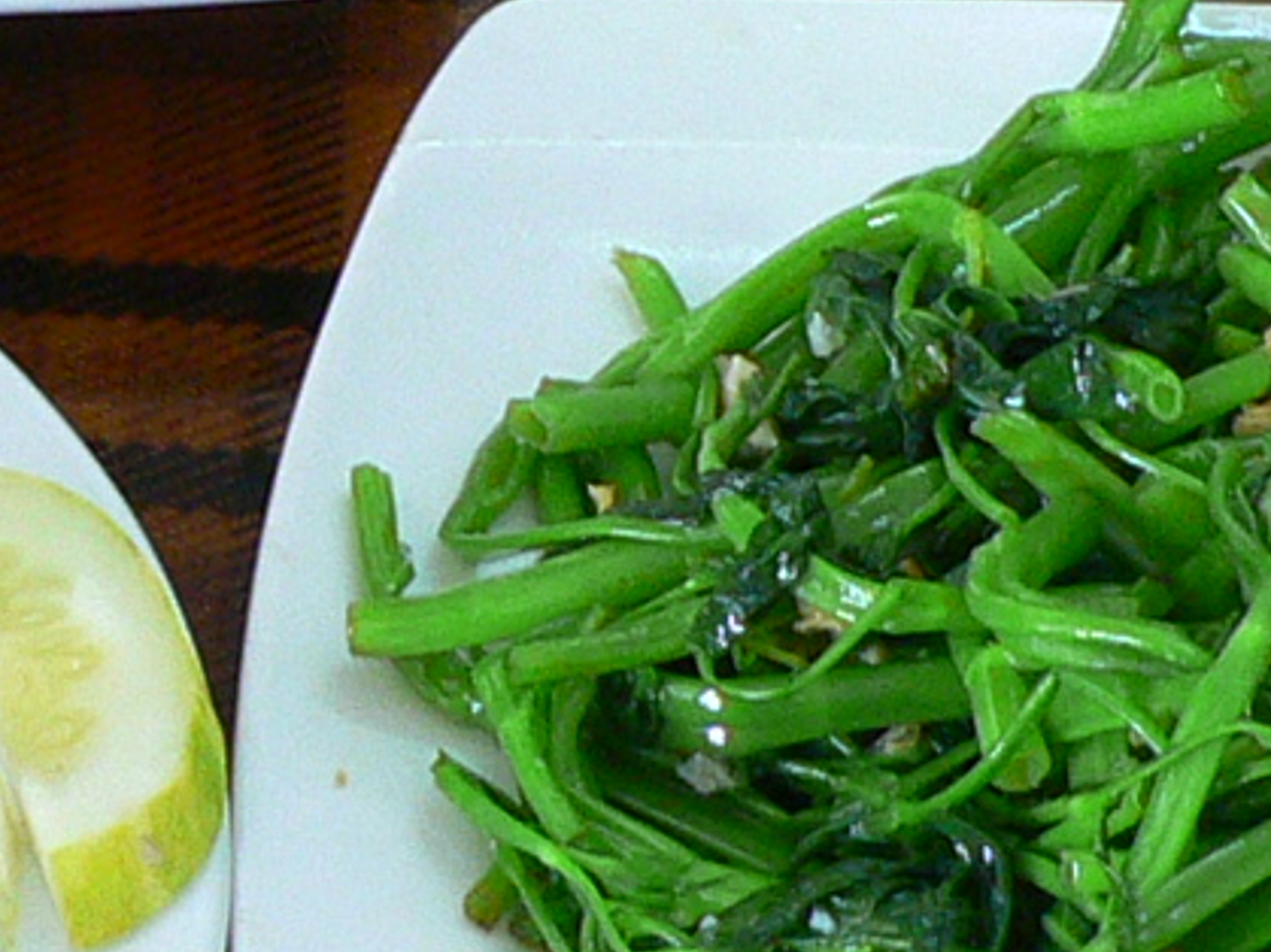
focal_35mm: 176
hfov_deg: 11.1
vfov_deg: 8.3
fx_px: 6460
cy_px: -209
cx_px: -179
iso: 200
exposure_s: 1/25
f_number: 2.8
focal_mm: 6
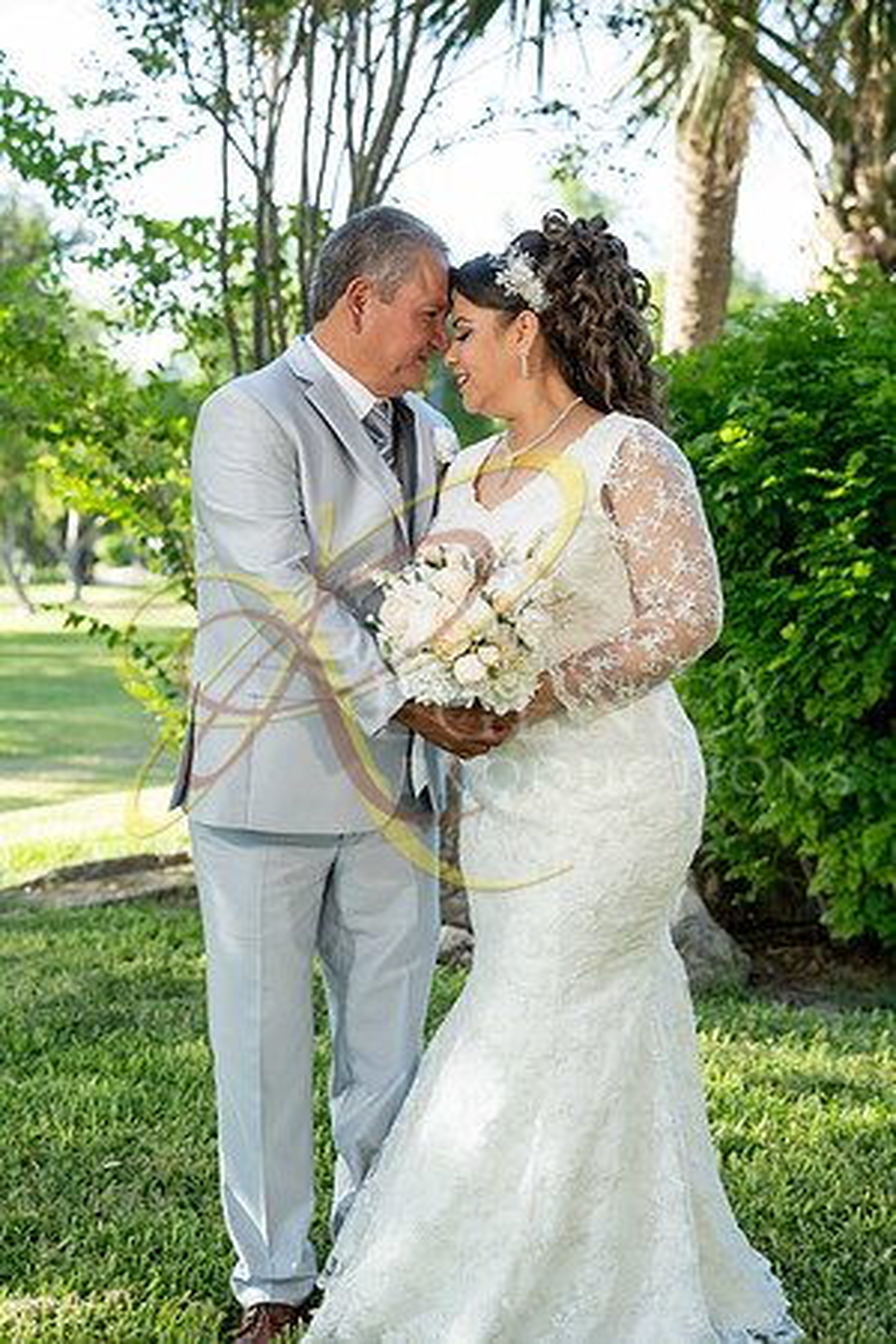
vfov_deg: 33.4
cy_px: 672
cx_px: 448
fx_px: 2240
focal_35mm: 60
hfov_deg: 22.6
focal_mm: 60
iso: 500
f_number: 4
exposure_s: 1/500
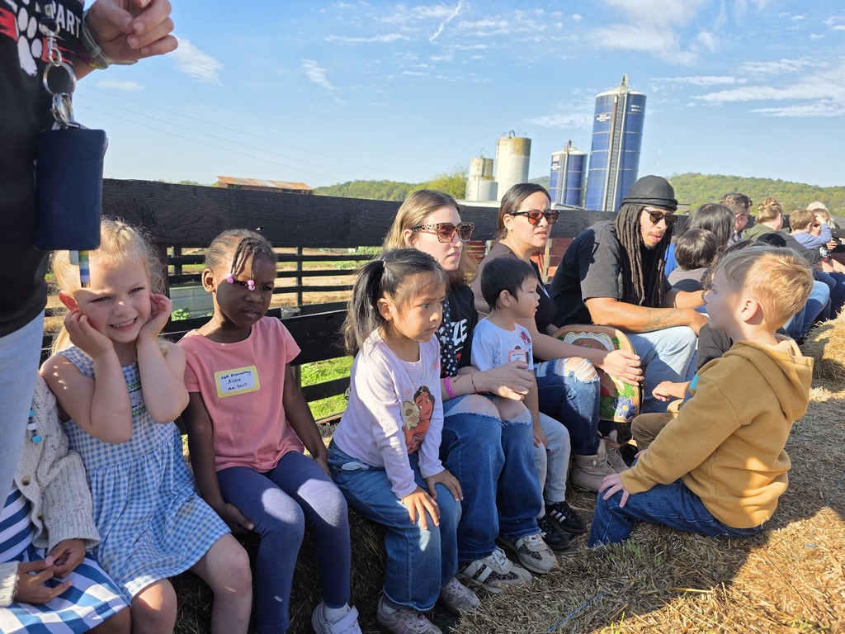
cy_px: 317
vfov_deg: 58.9
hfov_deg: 73.9
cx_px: 422
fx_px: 561
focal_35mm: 23
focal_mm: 6.3
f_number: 1.7
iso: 80
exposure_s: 1/2679
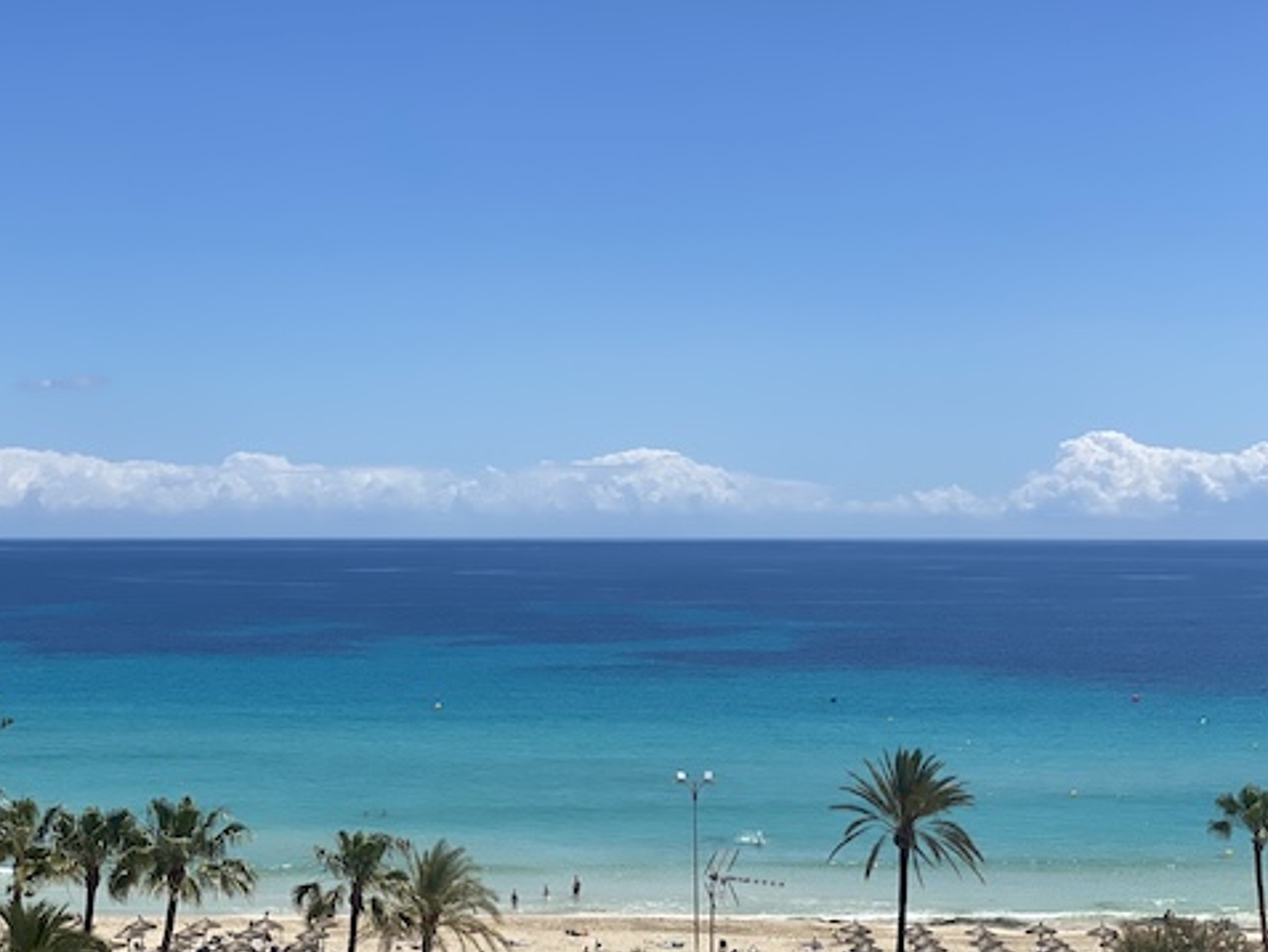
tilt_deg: +2.2
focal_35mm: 60
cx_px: 545
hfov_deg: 32.1
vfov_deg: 24.4
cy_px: 499
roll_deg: -0.6
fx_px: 2198
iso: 20
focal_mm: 6
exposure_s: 1/2519
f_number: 2
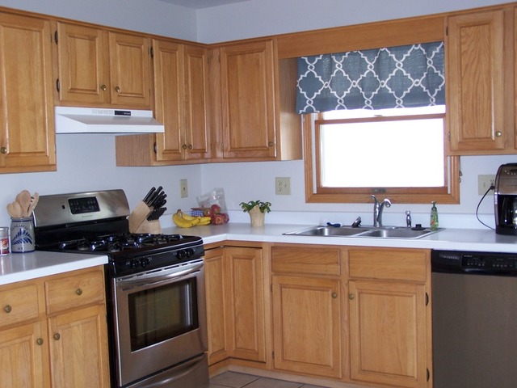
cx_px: 258
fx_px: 762
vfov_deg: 28.6
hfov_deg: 37.5
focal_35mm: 51
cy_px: 194
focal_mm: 8.5
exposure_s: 1/60
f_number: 3
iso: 140
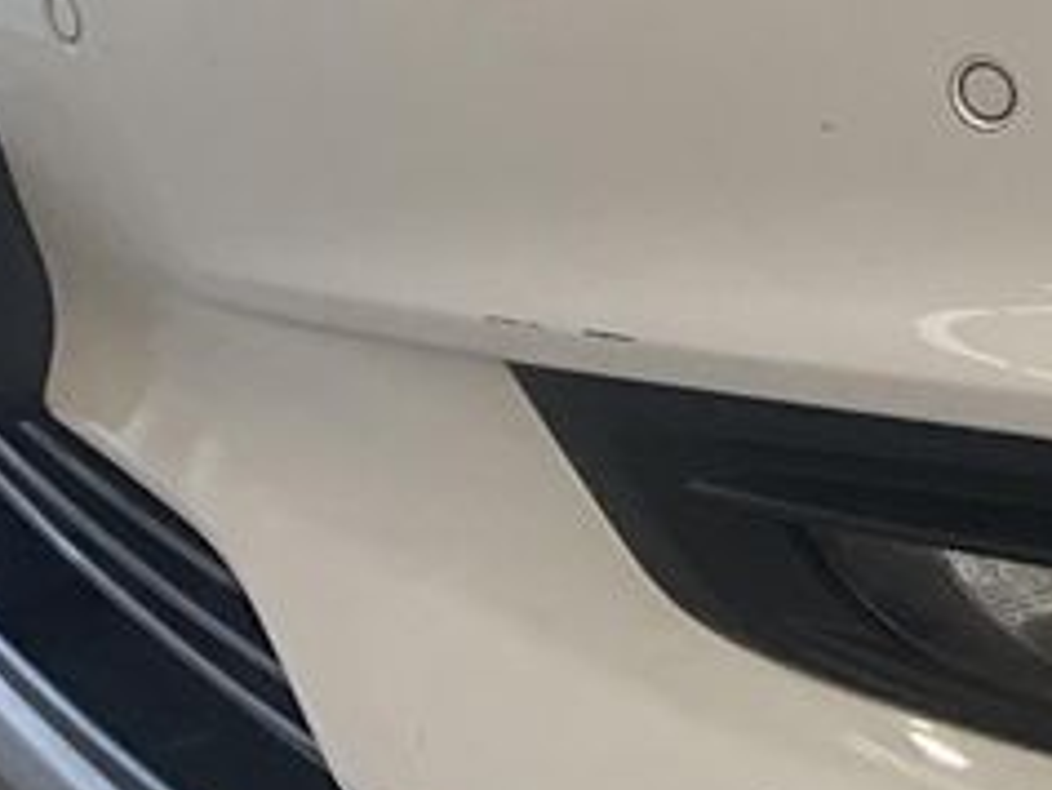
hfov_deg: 11.0
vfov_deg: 9.8
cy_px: -422
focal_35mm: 147
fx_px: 4470
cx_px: 2632
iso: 20
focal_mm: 3
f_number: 1.8
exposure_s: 1/120
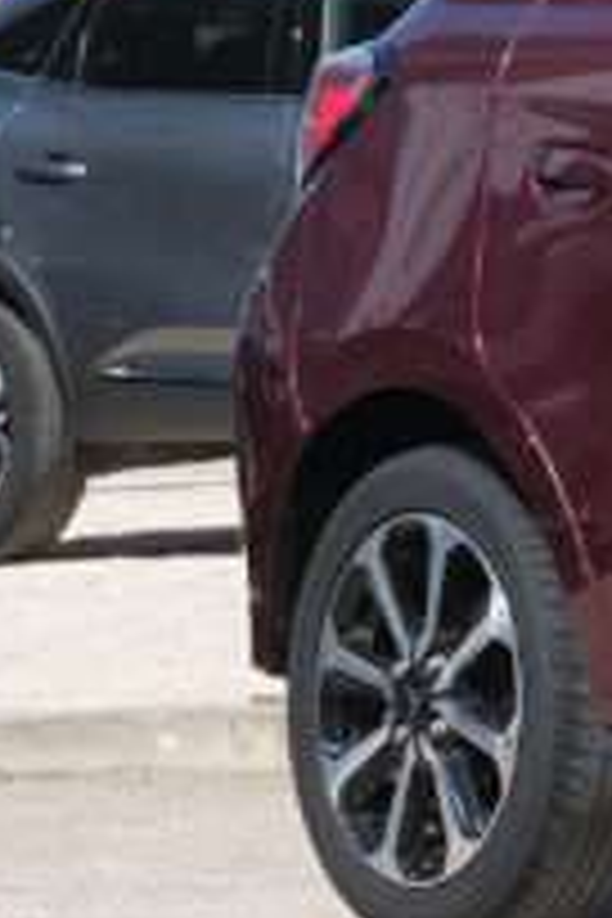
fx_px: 7420
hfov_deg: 4.5
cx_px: 1814
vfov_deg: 7.1
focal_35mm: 291
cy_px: 245
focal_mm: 38.5
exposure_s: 1/200
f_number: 9
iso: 160
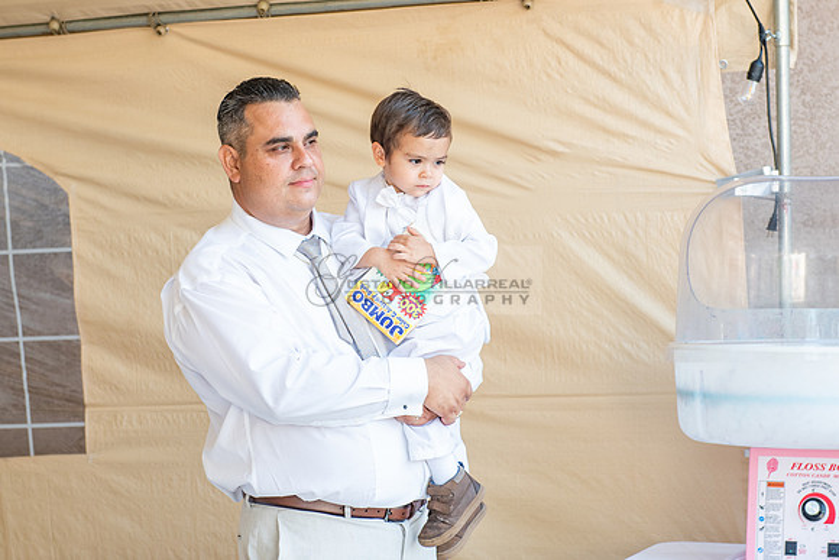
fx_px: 2218
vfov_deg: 14.4
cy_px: 242
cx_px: 423
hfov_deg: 21.4
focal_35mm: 95
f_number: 5
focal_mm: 70
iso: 640
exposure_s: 1/250
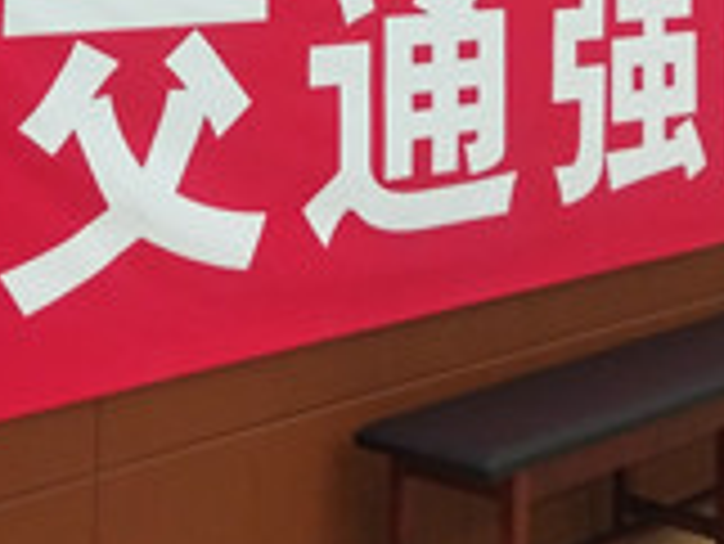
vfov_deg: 14.3
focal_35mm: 97
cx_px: 63
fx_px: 2030
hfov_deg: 19.8
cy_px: -261
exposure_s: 1/33.3
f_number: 2
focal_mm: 3.88
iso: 200
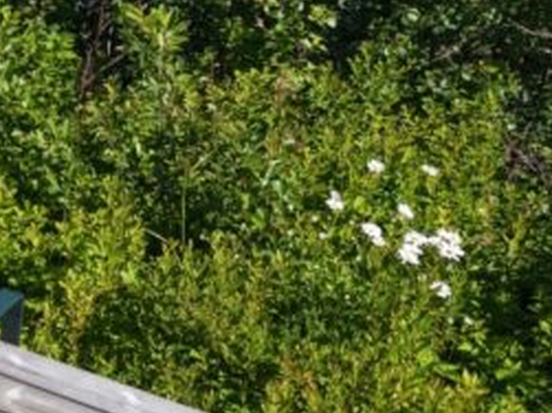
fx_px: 1562
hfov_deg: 16.8
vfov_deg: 14.7
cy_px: -35
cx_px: -429
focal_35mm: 98
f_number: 1.8
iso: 130
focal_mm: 8.67
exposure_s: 1/3200
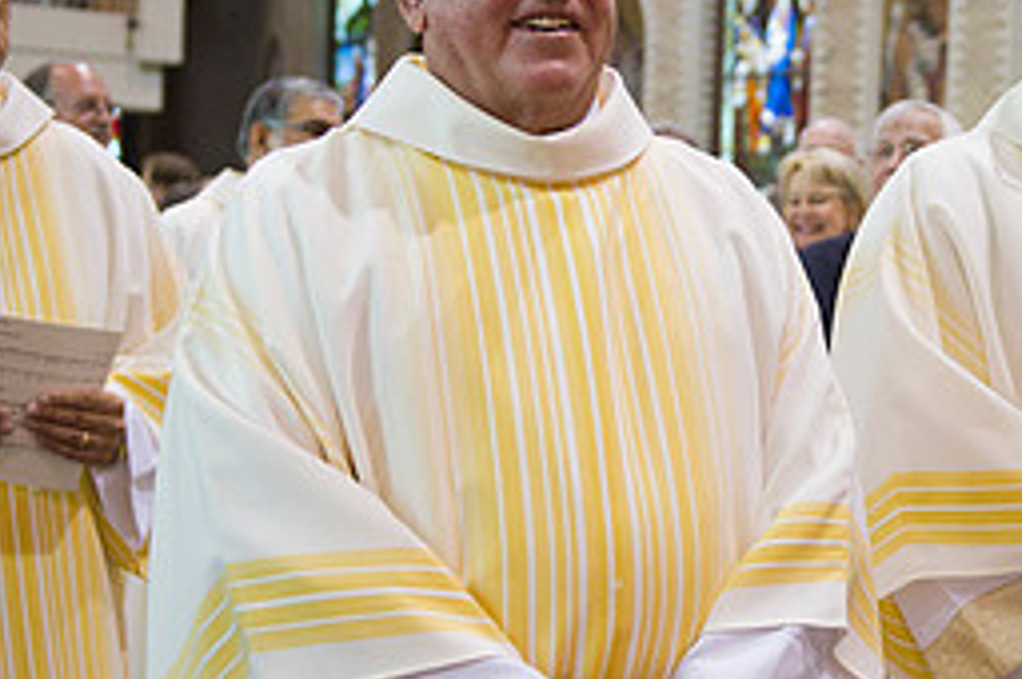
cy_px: 399
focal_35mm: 77
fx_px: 2183
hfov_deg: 25.8
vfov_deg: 17.7
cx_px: 850
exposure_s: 1/250
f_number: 2.8
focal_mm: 34
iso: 2000
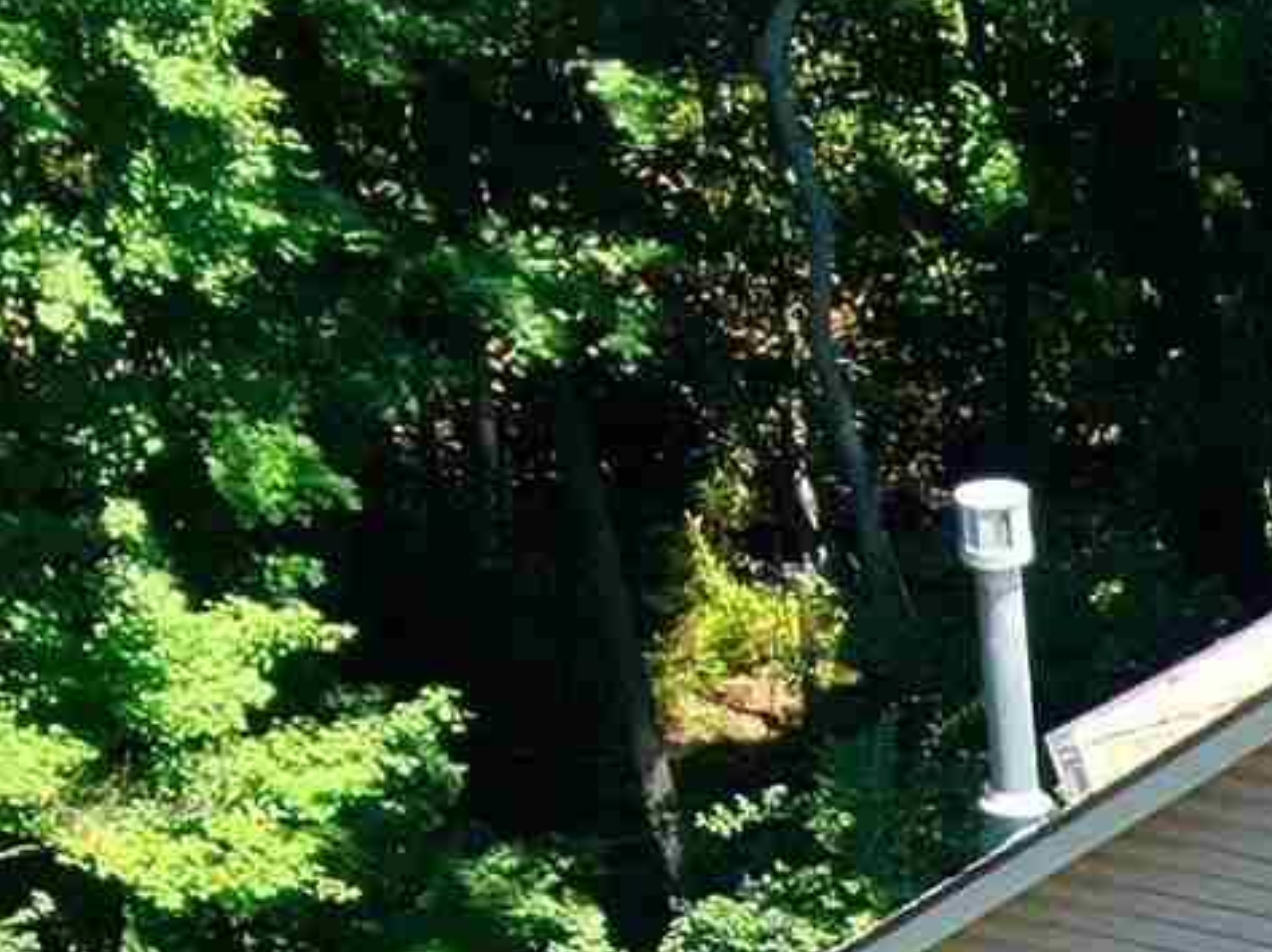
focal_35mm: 227
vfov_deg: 6.3
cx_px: 2316
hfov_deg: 8.4
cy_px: 1990
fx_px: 8337
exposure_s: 1/320
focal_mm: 5.94
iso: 100
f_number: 3.3
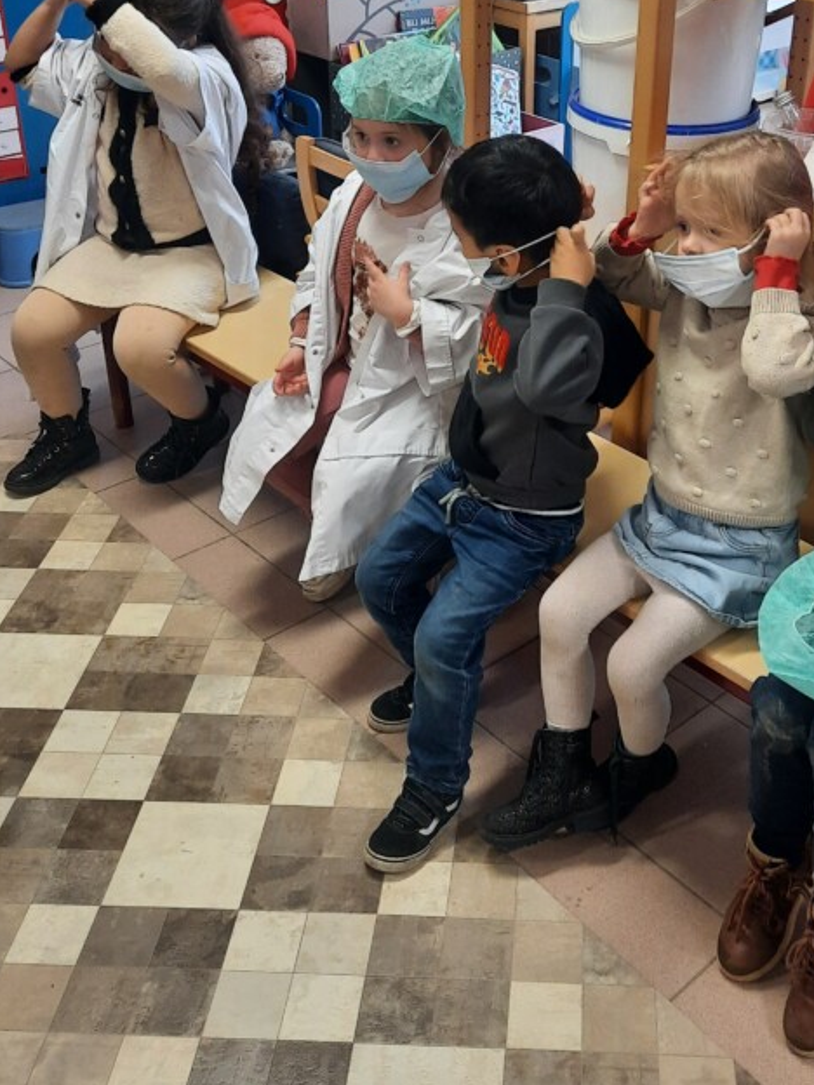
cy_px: 341
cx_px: 579
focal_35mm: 41
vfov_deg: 44.9
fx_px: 1285
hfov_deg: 34.6
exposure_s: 1/50
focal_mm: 4.6
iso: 200
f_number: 2
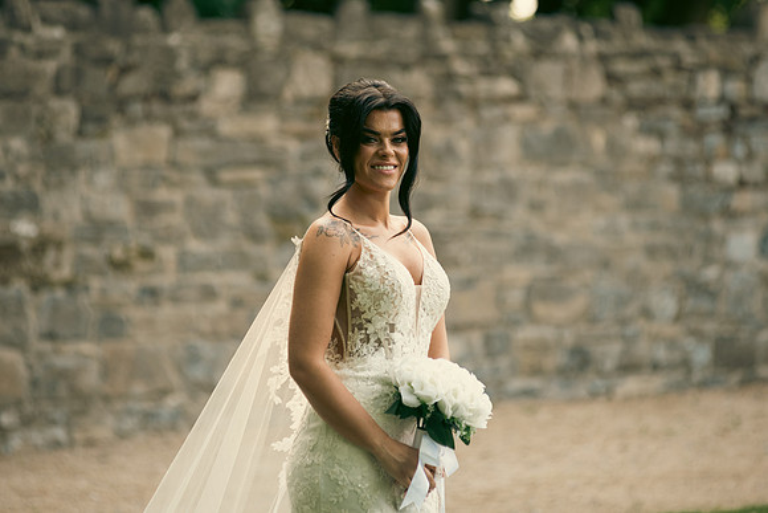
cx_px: 384
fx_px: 4267
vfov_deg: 6.9
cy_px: 256
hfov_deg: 10.3
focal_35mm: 200
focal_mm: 200
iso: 160
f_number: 3.5
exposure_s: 1/250
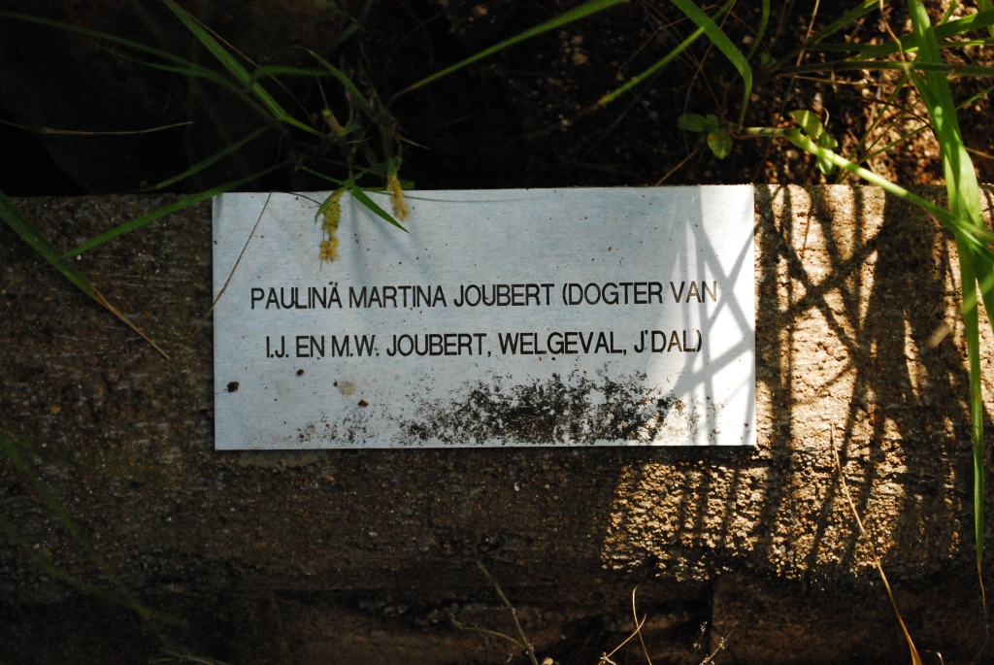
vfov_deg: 16.6
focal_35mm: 82
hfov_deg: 24.6
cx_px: 497
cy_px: 332
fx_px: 2280
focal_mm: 55
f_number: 5.6
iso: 1600
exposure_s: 1/3200
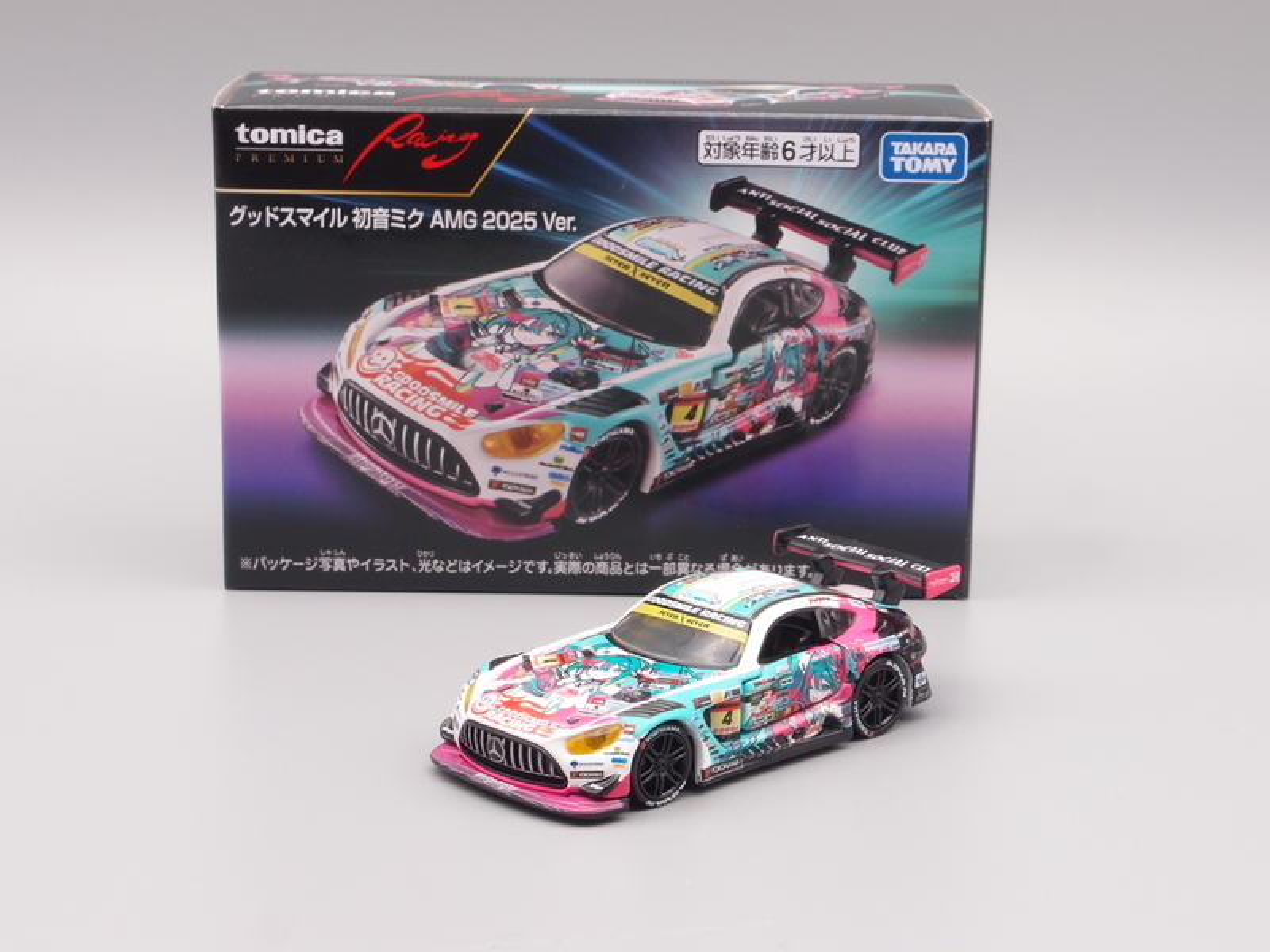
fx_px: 2605
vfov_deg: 20.7
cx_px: 635
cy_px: 476
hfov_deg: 27.4
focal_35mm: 71
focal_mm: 15.27
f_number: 8
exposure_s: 1/6
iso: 100
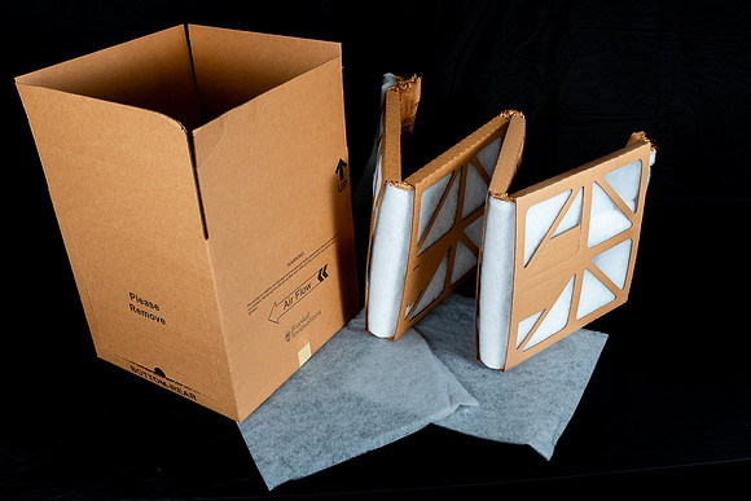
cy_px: 250
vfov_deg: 36.9
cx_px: 376
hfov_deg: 53.1
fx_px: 751
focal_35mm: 36
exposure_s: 1/125
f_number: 8
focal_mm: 36
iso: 160
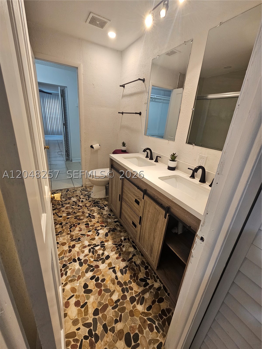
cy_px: 174
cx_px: 131
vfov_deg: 106.2
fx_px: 131
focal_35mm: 13
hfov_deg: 89.9
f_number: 2.2
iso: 125
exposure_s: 1/60
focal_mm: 2.2
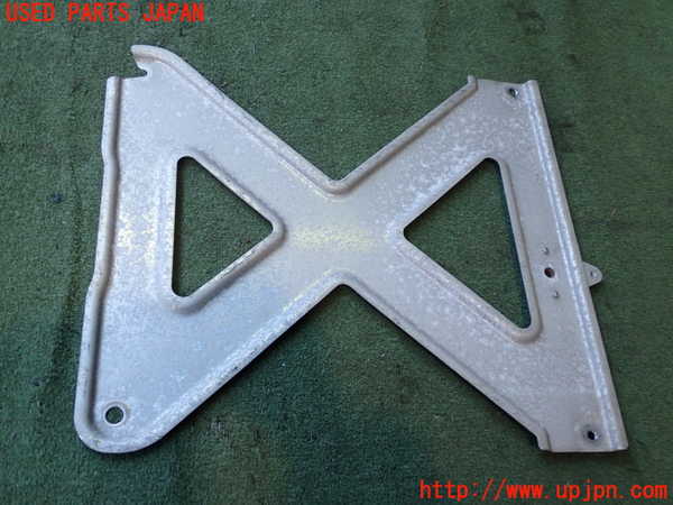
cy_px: 252
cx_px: 336
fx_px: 700
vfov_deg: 39.7
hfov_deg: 51.4
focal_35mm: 36
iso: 200
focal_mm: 6.37
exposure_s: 1/80
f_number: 2.5
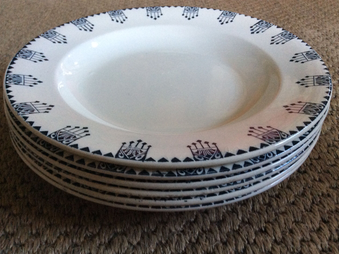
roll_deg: +1.2
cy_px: 129
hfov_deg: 55.4
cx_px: 170
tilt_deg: -38.2
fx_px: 323
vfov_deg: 42.9
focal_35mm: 33
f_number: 2.4
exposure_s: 1/25
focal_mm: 3.3
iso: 160
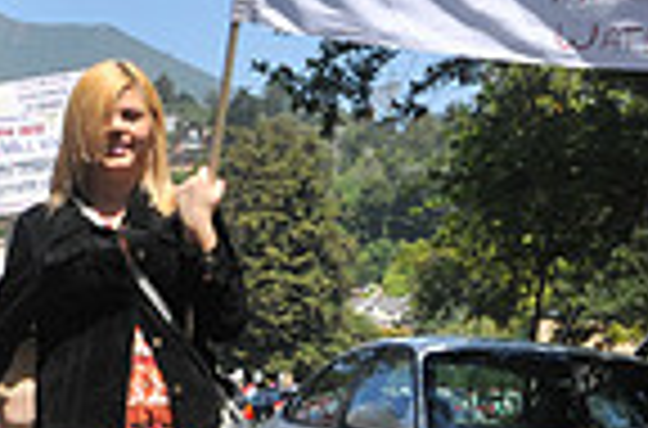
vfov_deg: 11.2
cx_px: -184
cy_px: 205
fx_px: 2171
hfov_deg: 16.1
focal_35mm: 121
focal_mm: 20
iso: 400
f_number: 16
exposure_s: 1/250
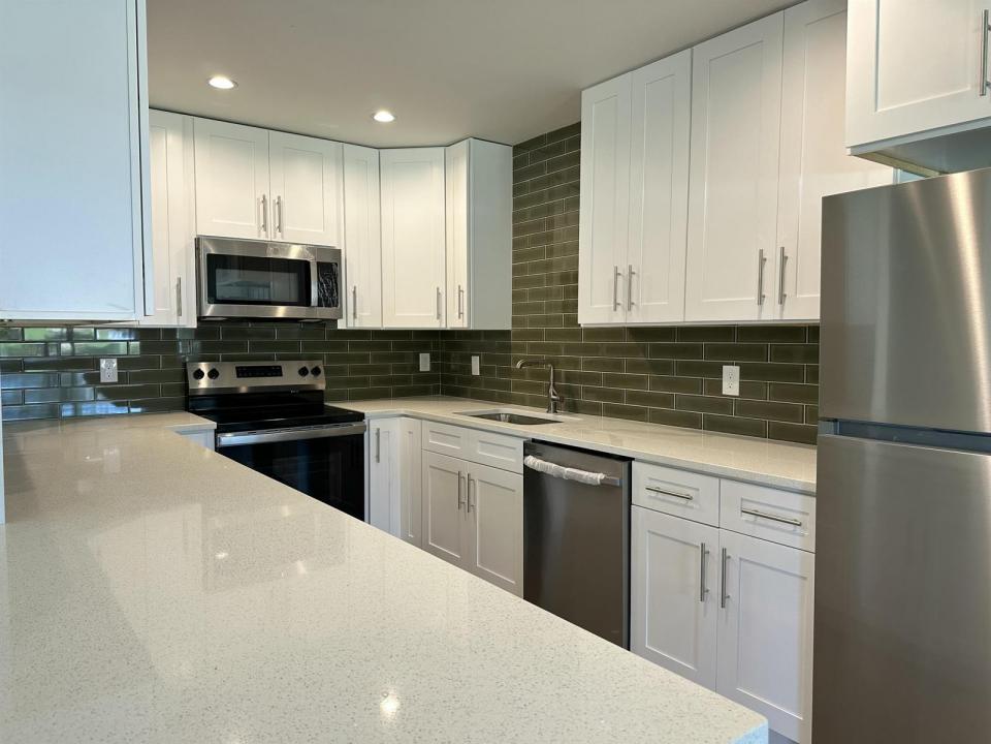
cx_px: 496
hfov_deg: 71.6
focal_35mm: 24
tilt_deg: -3.0
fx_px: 687
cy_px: 372
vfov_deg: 56.8
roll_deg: -0.1
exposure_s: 1/120
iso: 125
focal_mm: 6.86
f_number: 1.78
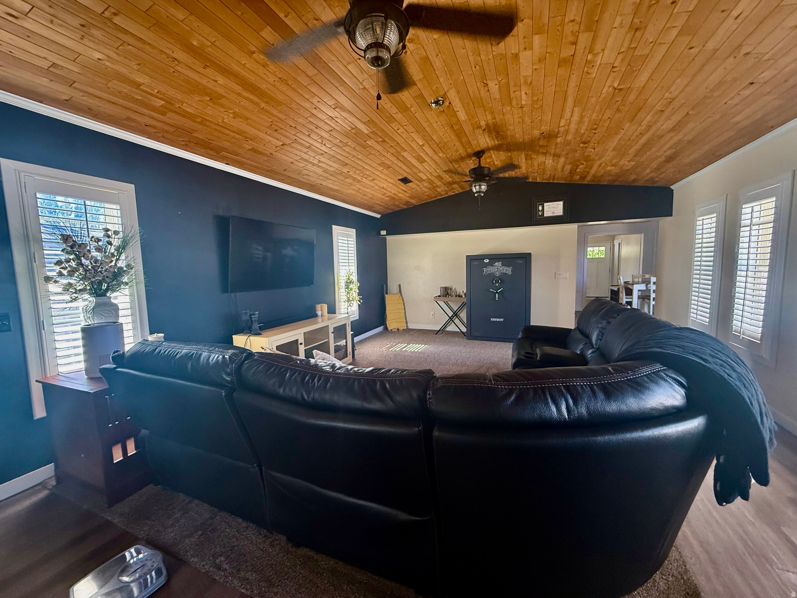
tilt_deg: -5.8
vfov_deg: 85.7
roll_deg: +1.1
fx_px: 322
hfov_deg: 102.1
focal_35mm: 14
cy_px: 299
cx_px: 398
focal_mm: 2.22
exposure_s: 1/80
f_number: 2.2
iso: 320
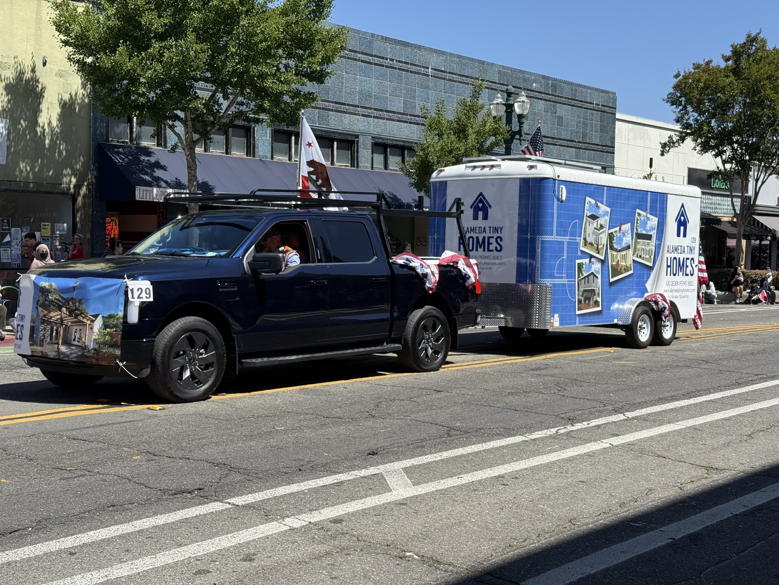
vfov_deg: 30.3
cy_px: 292
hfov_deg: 39.7
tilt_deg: -2.1
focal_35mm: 48
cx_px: 390
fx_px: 1080
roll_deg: -0.9
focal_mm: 6.76
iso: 80
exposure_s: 1/3891
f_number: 1.78
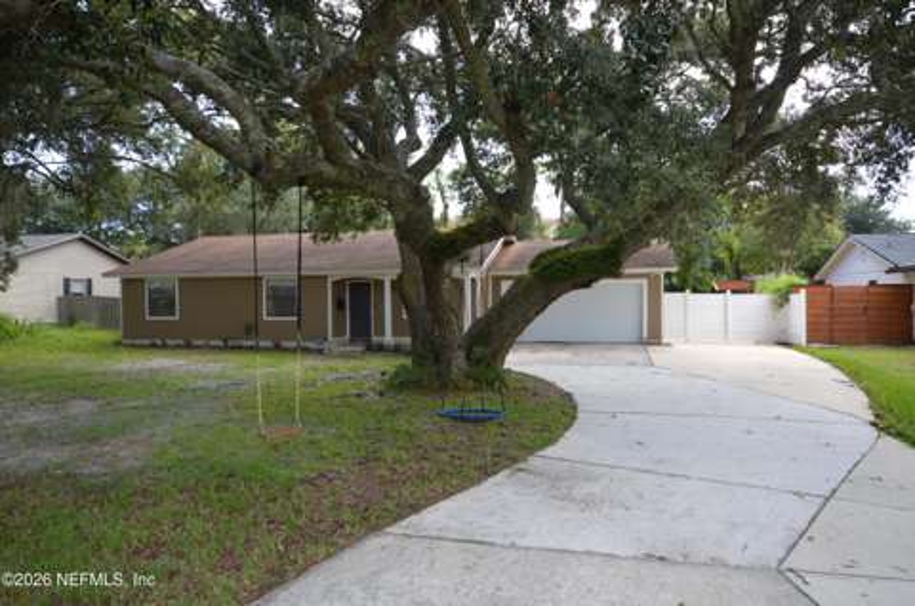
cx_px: 458
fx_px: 571
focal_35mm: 22
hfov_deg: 77.4
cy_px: 303
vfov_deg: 55.9
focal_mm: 15
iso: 140
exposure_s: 1/125
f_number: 5.6
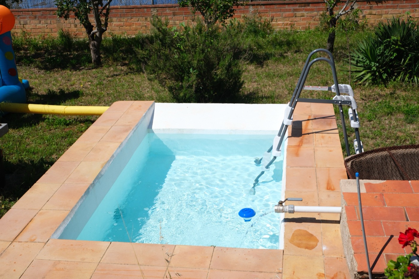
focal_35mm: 43
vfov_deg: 31.2
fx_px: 500
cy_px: 140
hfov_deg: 45.4
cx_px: 210
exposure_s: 1/500
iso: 125
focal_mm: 28.9
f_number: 6.4
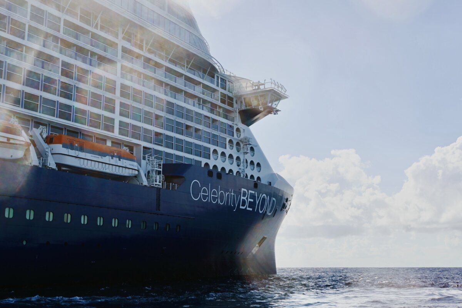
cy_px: 154
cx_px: 231
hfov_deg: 45.0
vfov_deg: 30.8
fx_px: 558
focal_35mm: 44
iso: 100
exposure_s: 1/320
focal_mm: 29
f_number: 6.3
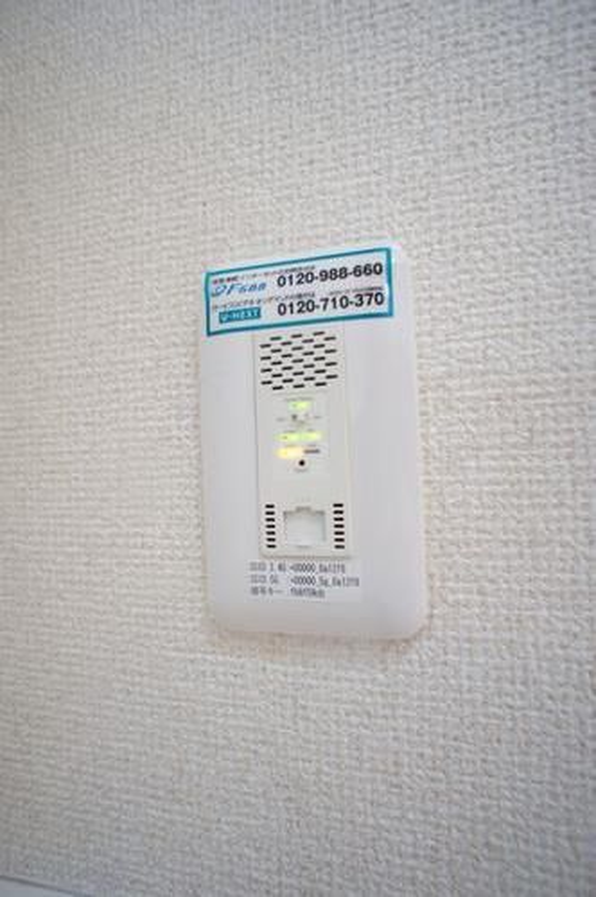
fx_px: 598
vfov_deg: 73.8
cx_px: 298
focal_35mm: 24
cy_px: 448
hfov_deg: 53.0
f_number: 2.8
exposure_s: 1/30
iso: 250
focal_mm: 16
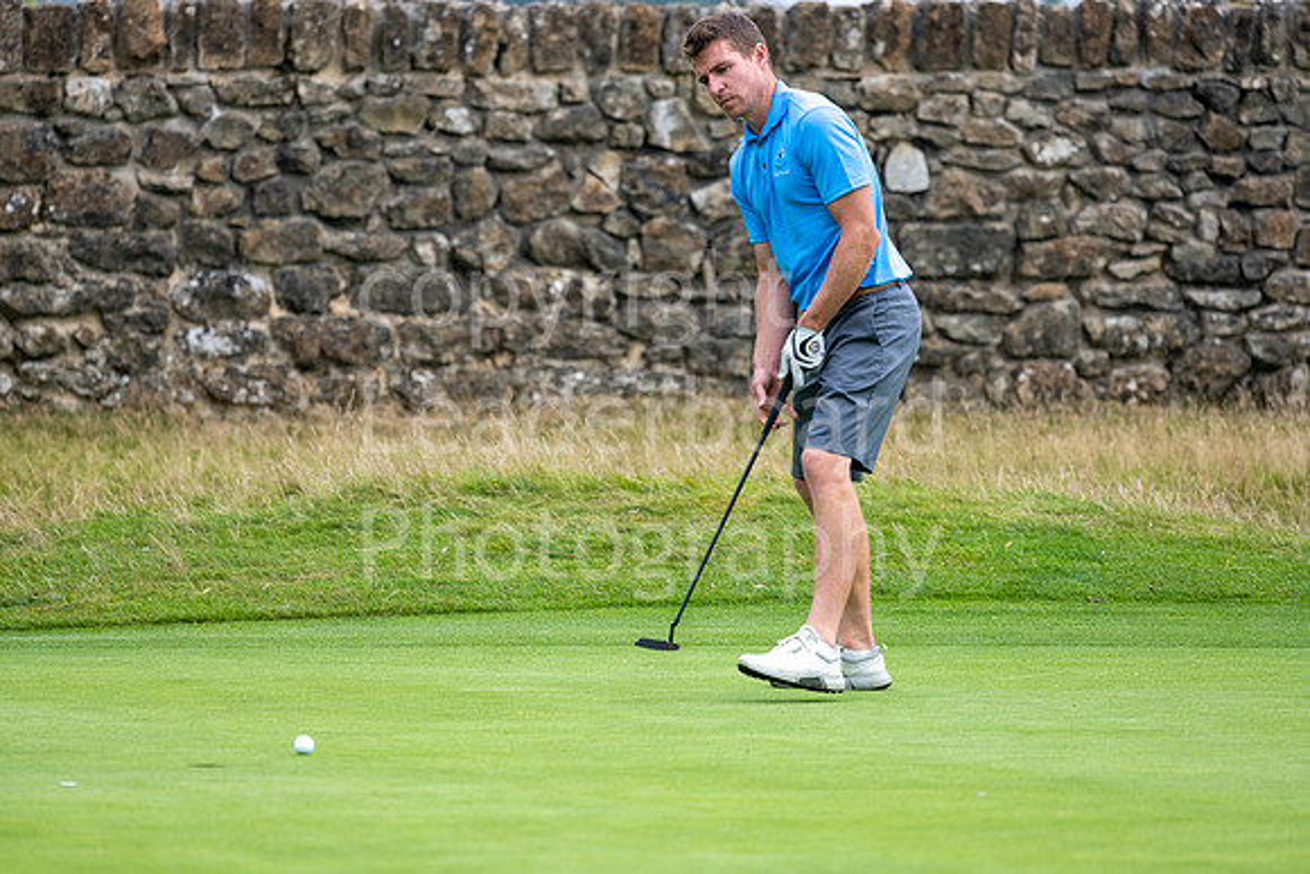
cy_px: 437
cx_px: 655
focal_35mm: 300
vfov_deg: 4.6
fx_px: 10919
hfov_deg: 6.9
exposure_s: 1/640
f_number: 5
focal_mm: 300
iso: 250
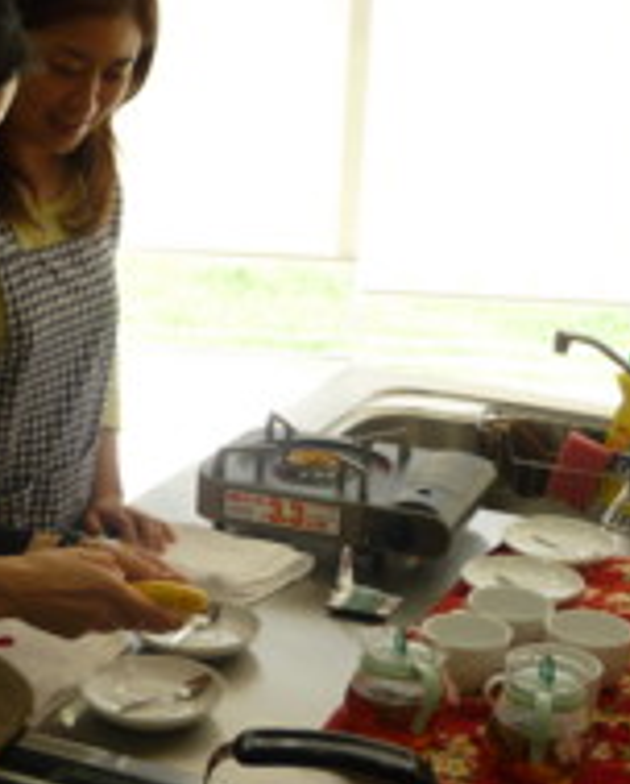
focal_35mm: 68
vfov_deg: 27.8
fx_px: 1580
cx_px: 240
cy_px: 382
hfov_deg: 22.5
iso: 100
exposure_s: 1/160
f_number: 2.8
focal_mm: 5.5
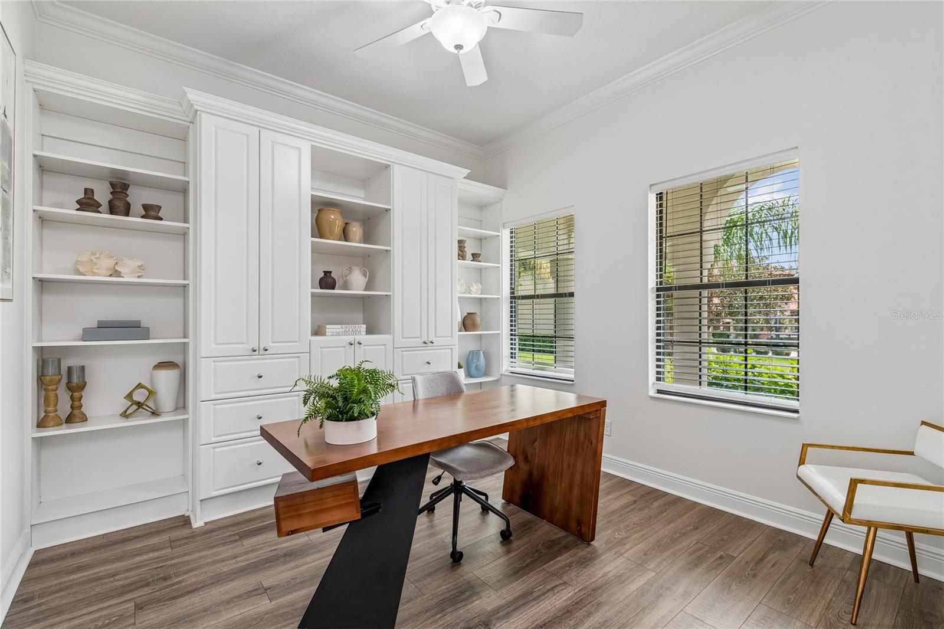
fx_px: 393
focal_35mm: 15
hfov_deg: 100.4
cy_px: 314
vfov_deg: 77.3
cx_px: 472
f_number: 7.1
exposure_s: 1/4
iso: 100
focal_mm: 10
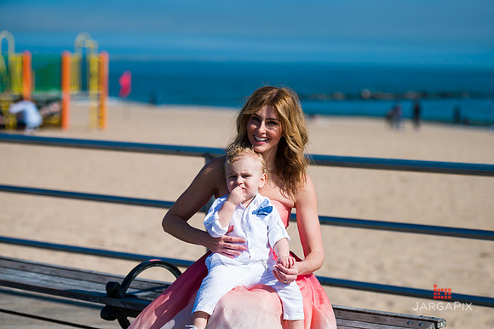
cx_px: 247
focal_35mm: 110
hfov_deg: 18.6
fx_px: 1509
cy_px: 164
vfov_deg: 12.4
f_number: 3.2
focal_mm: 110
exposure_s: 1/6400
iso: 200
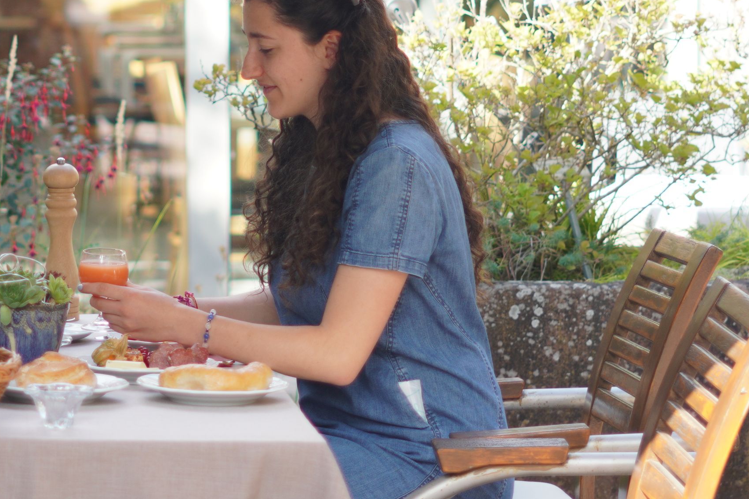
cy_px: 3
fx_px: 3516
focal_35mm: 169
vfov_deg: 8.1
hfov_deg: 12.1
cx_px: 71
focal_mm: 50
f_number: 1.8
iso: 100
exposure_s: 1/500
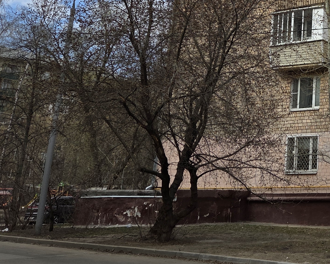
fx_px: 615
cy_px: 10
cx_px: 387
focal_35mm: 63
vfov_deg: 23.4
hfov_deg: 26.9
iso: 80
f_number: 1.8
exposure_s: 1/3598
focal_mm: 5.4
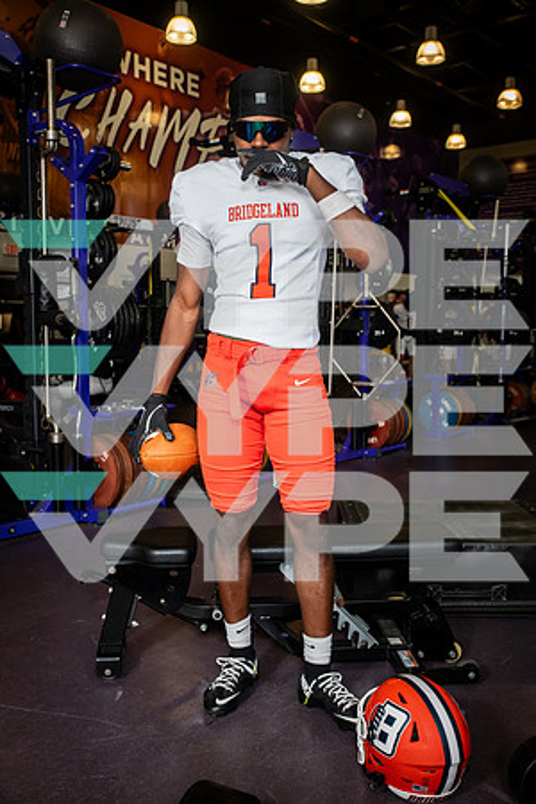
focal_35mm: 35
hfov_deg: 37.9
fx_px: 782
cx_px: 268
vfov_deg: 54.4
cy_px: 402
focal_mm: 35
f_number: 5.6
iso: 500
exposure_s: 1/250
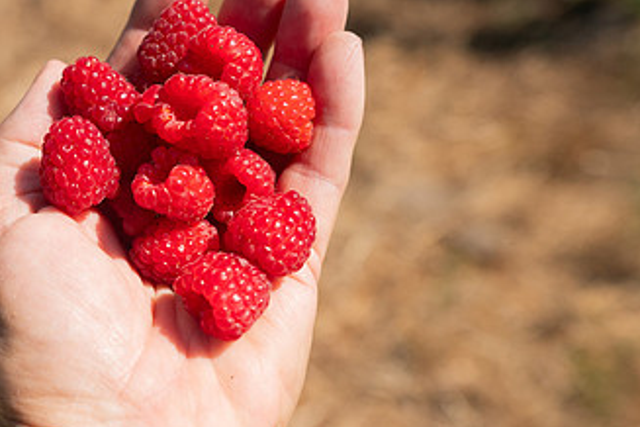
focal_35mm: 55
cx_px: 98
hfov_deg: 34.7
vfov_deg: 24.6
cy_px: 189
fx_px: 978
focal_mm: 31
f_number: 4
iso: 500
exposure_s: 1/5000
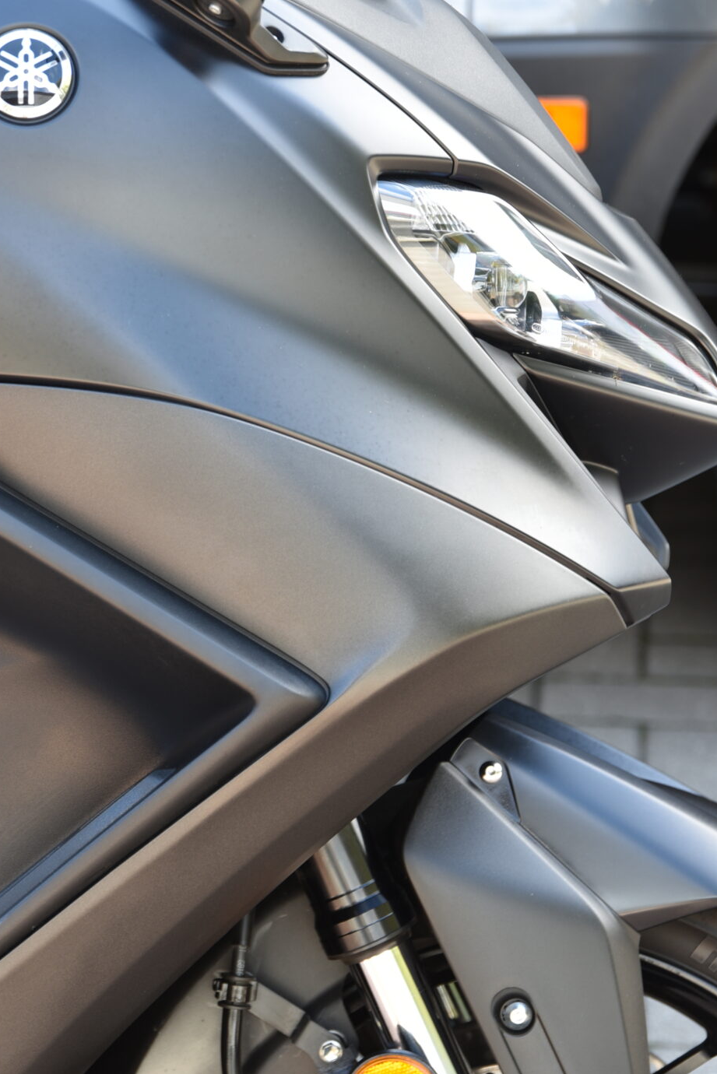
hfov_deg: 11.9
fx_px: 3433
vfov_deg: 17.8
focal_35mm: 115
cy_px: 560
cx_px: 169
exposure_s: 1/60
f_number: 3.2
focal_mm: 62
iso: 100
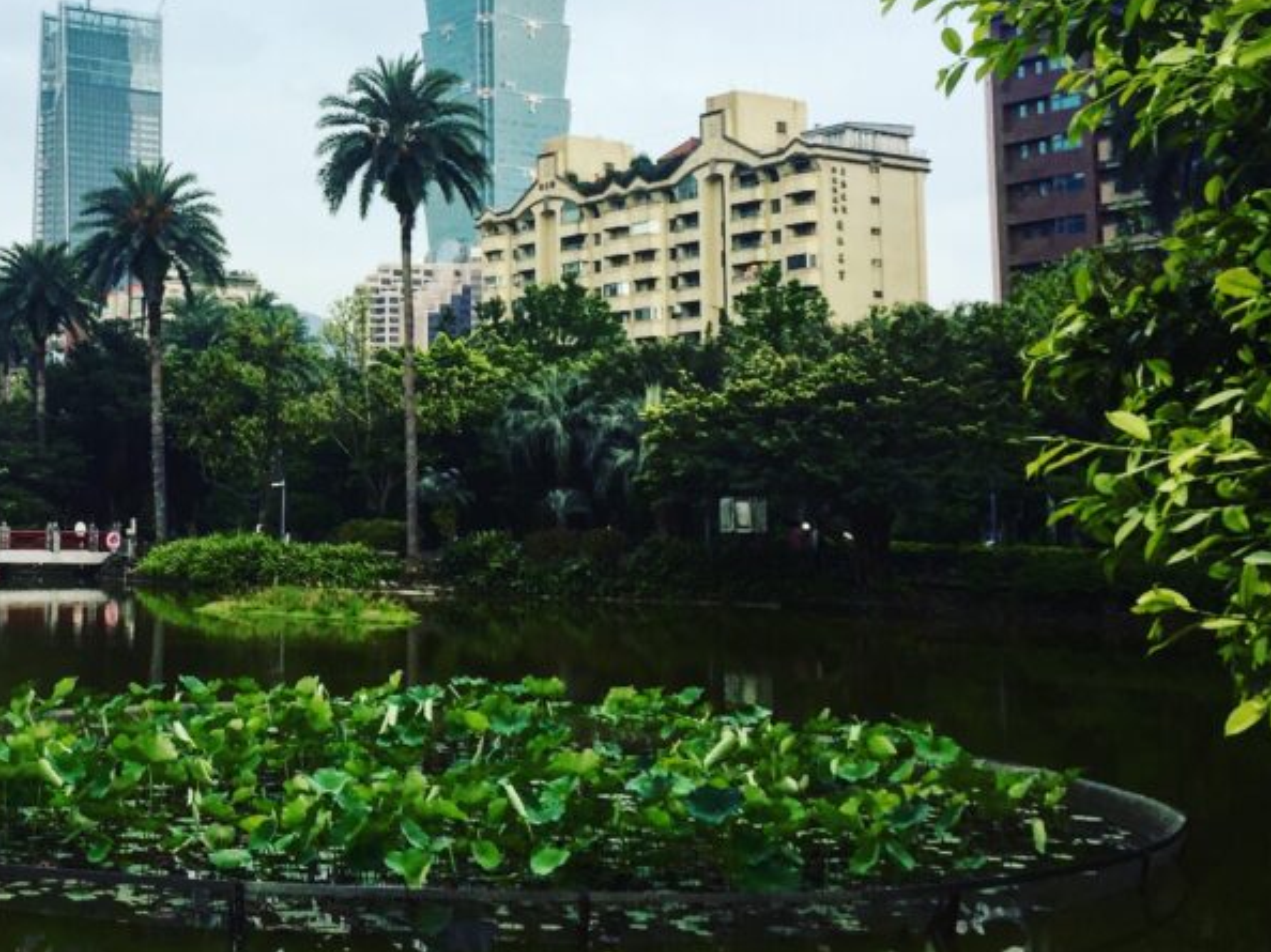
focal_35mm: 50
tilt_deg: +8.4
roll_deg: -1.4
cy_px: 250
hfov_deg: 36.6
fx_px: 1835
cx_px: 216
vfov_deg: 28.7
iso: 32
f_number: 2.2
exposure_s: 1/60
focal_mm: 4.15
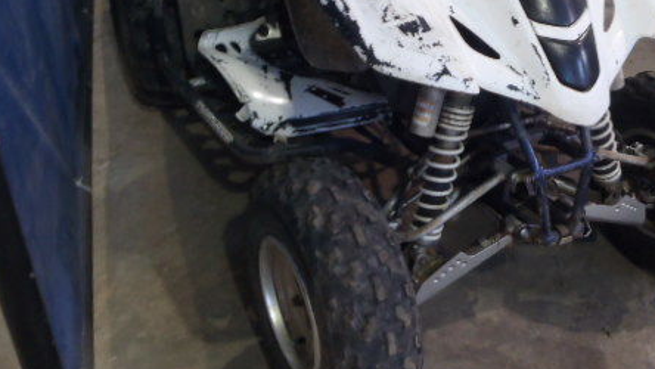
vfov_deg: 26.7
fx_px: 764
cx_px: 459
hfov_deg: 45.4
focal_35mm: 44
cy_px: 80
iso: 200
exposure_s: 1/13
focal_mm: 5
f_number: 3.5
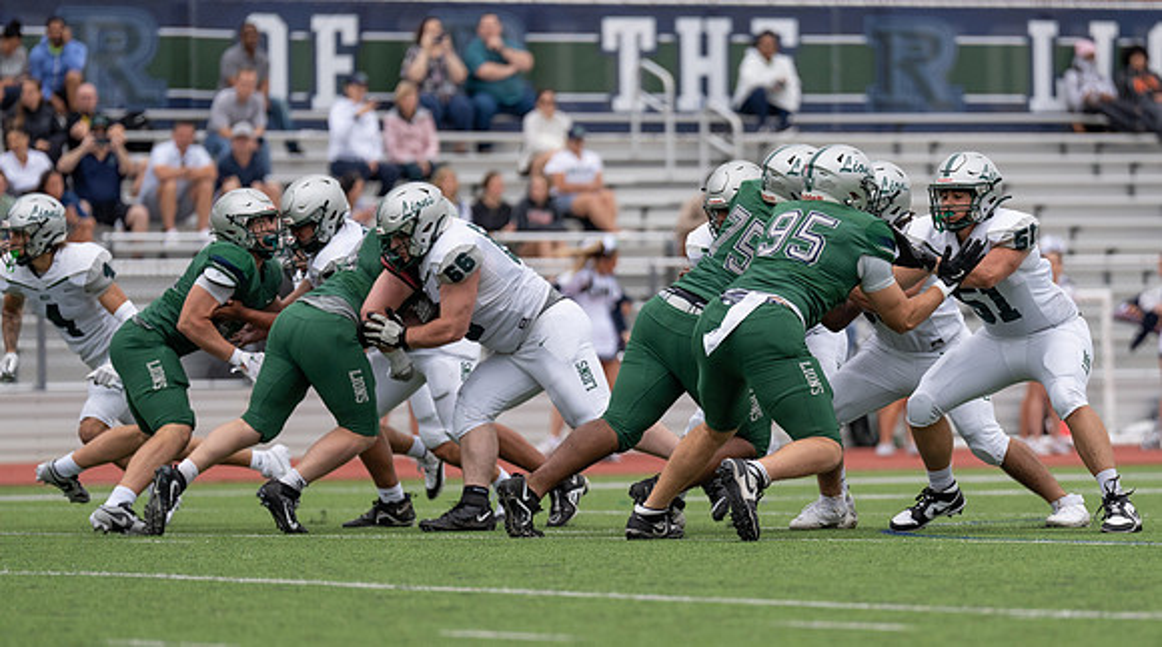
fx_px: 9152
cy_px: 373
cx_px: 744
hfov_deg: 7.3
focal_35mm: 298
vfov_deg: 4.0
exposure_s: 1/1250
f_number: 2.8
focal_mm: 200
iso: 250
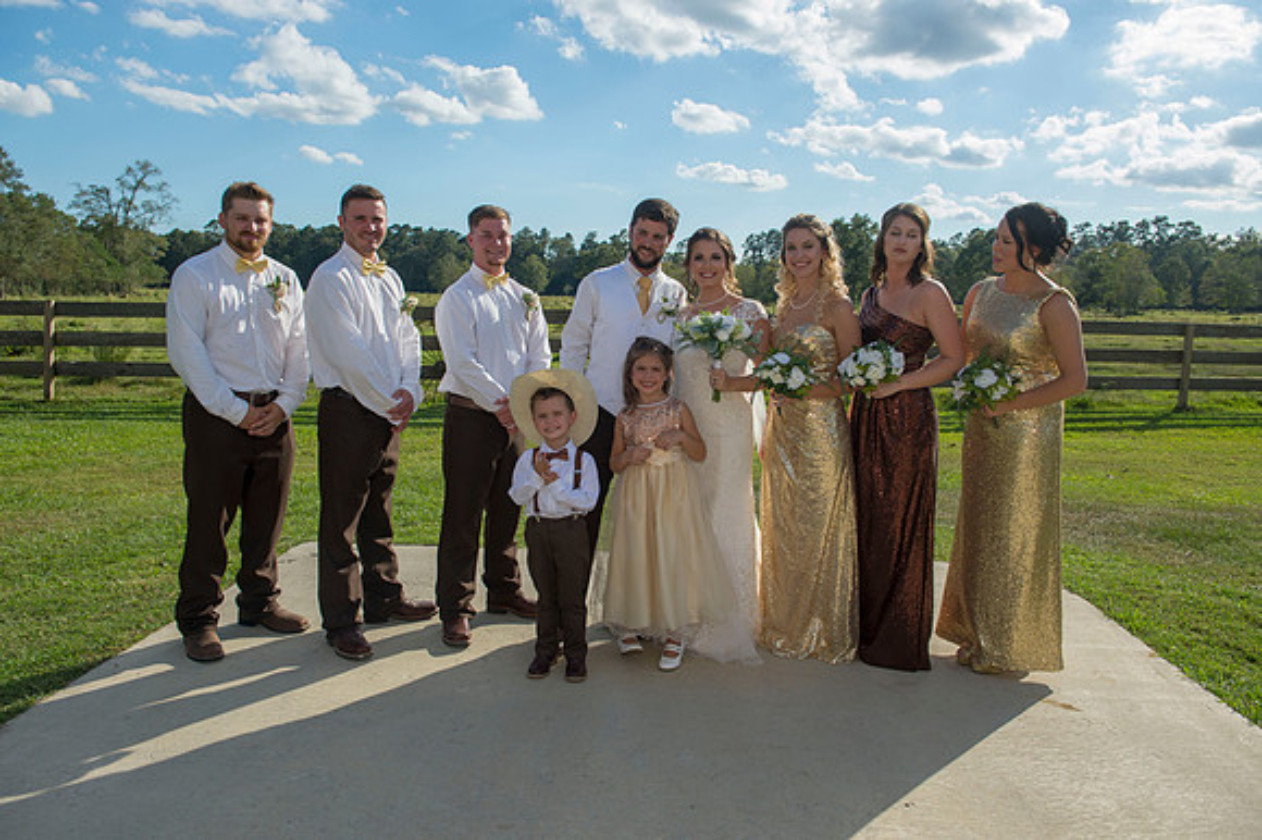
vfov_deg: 47.9
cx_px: 631
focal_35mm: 27
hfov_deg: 67.4
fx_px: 946
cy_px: 420
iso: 200
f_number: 6.3
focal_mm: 27
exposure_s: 1/800
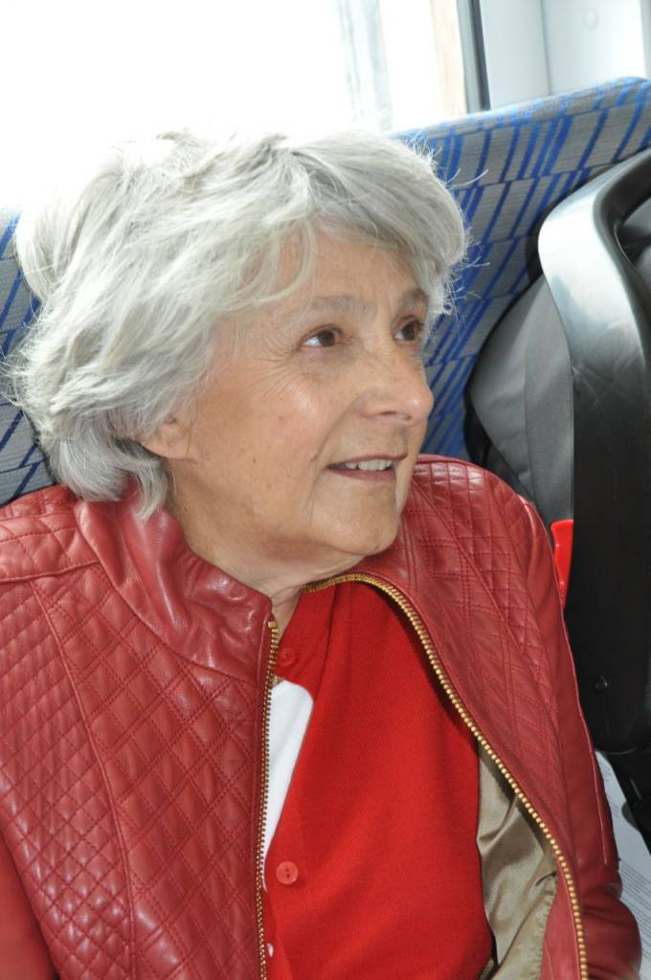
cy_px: 490
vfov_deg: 22.6
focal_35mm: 90
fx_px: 2448
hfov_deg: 15.1
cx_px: 326
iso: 800
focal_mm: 60
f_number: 5
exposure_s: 1/60
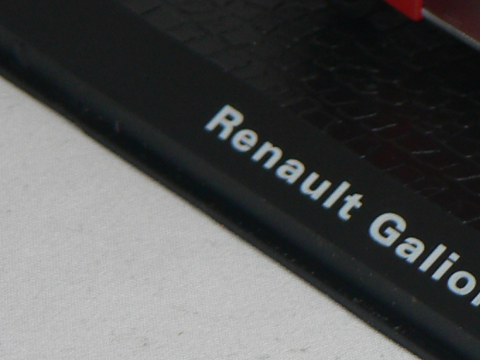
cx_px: 719
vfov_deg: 4.3
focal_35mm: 343
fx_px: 4755
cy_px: -28
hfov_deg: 5.7
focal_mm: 15.2
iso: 80
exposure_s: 1/60
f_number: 3.2
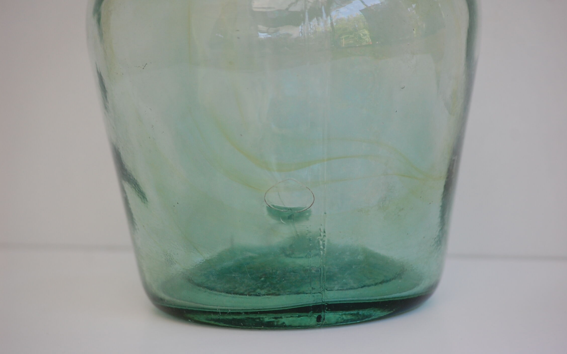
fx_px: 3191
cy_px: 182
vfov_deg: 6.4
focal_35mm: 207
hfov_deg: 10.2
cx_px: 284
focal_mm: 135
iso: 400
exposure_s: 1/125
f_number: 4.5
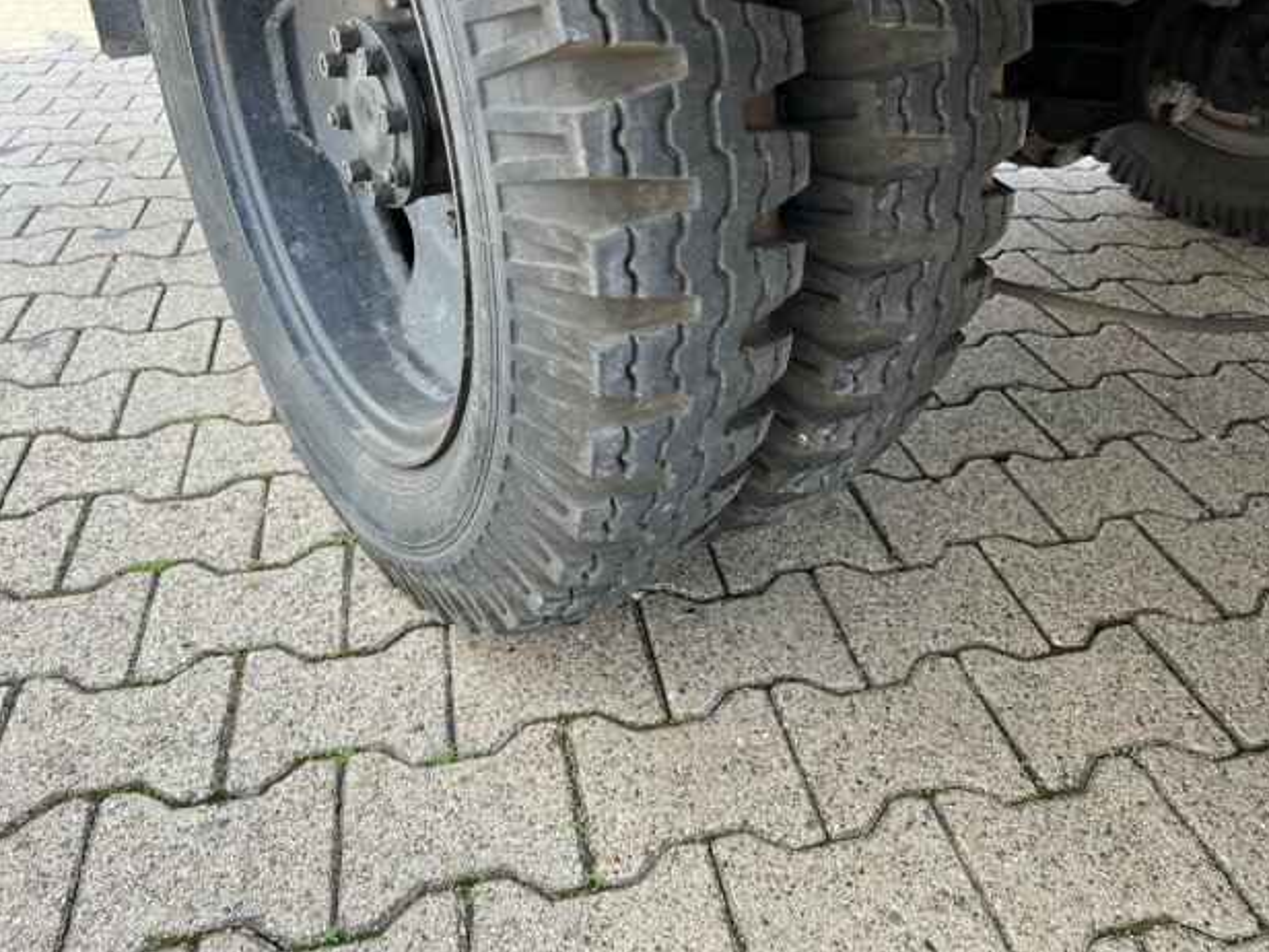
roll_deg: +2.3
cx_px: 655
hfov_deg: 65.3
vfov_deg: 51.3
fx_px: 990
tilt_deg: -34.8
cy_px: 460
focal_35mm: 27
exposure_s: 1/476
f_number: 1.5
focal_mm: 5.7
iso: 50
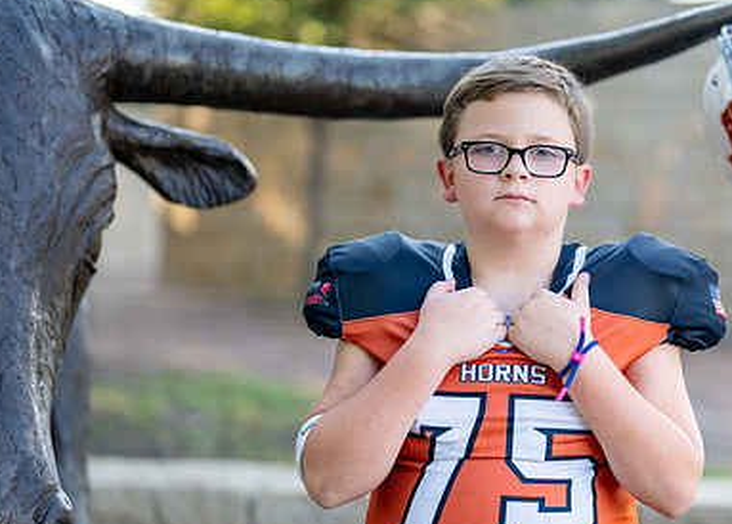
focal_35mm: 96
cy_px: 330
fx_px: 1997
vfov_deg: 14.9
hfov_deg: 20.6
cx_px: 534
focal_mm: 50
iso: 200
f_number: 1.2
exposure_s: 1/1600
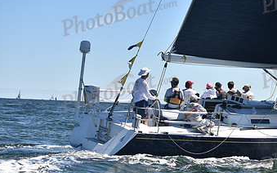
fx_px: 921
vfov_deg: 10.7
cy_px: 121
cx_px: 220
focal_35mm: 122
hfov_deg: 17.0
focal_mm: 70
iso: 200
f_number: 4.5
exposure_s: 1/800
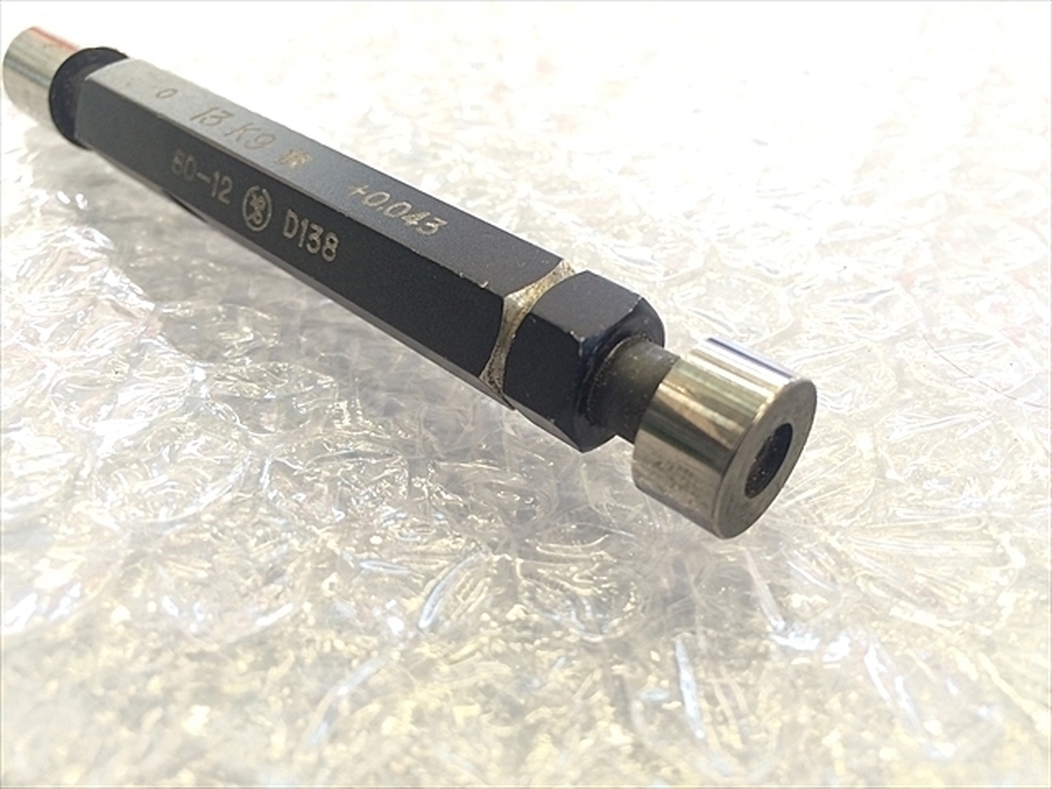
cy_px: 394
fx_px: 881
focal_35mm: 29
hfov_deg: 61.7
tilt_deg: -38.4
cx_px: 526
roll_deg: -1.5
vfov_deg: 48.2
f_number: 2.2
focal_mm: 4.15
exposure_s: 1/30
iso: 64
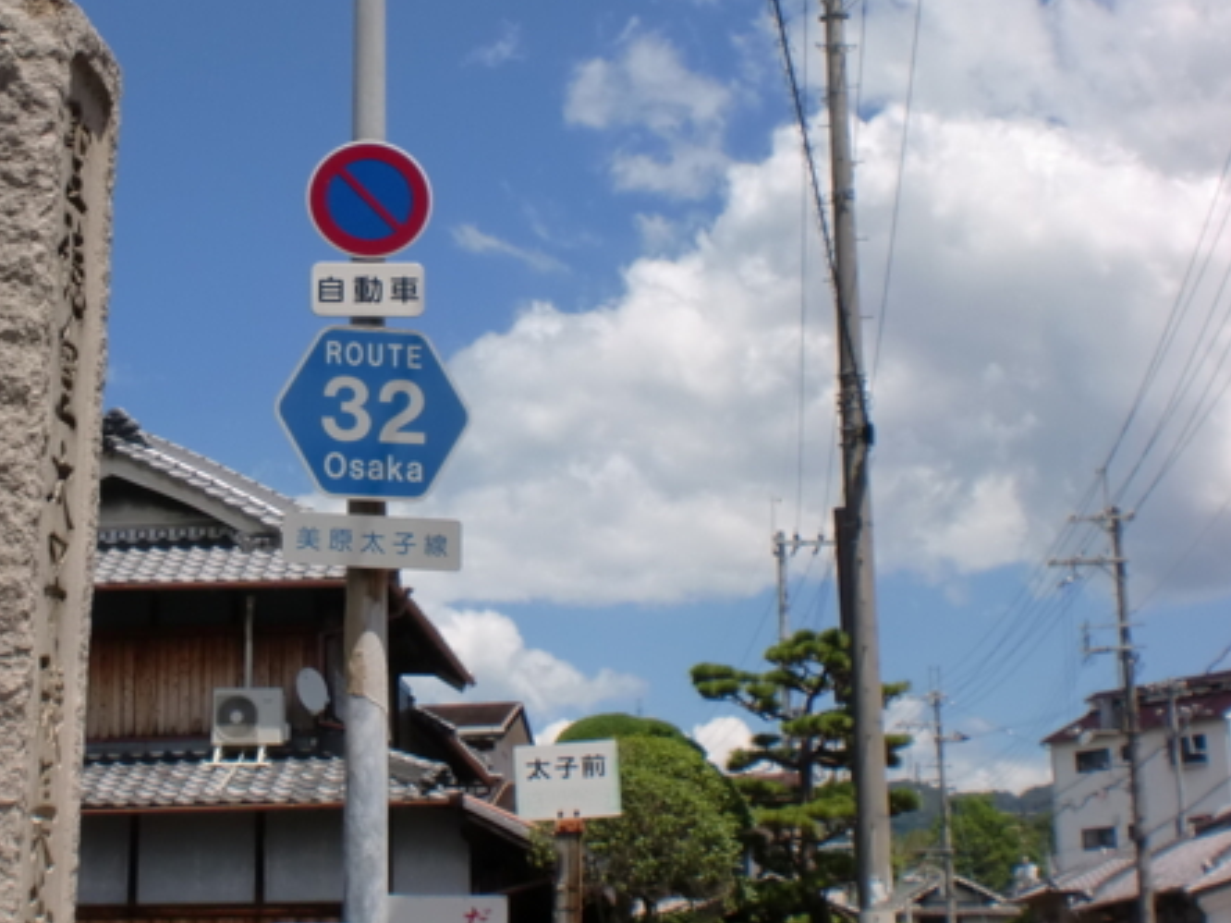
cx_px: 358
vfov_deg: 23.3
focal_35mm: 63
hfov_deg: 30.4
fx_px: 2240
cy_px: 435
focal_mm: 6.3
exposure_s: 1/640
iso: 64
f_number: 5.6
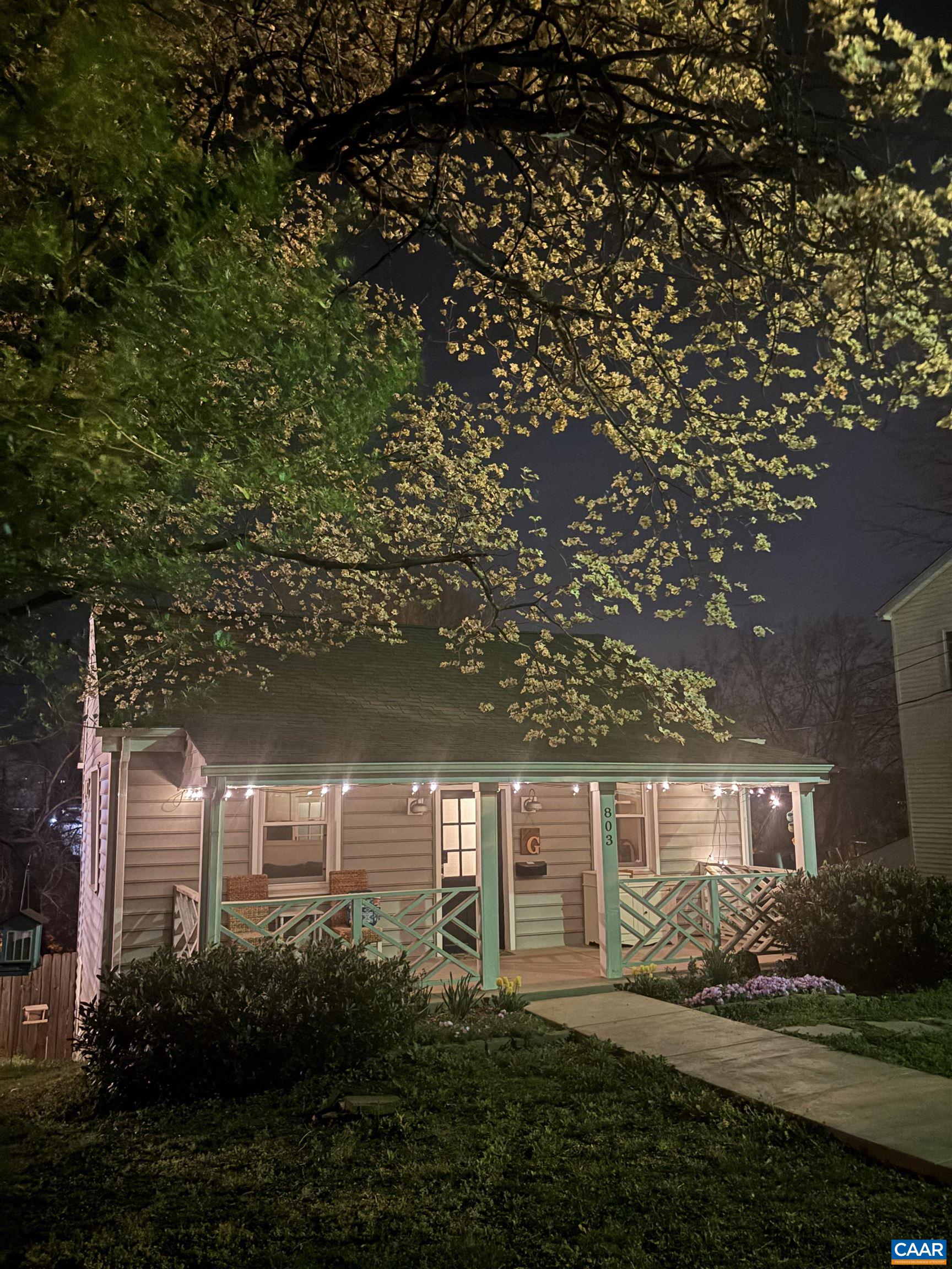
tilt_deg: +8.7
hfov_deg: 53.1
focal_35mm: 26
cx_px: 476
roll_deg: +0.3
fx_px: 953
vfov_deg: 67.3
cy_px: 634
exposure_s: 1/5
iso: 1600
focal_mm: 5.96
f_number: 1.6
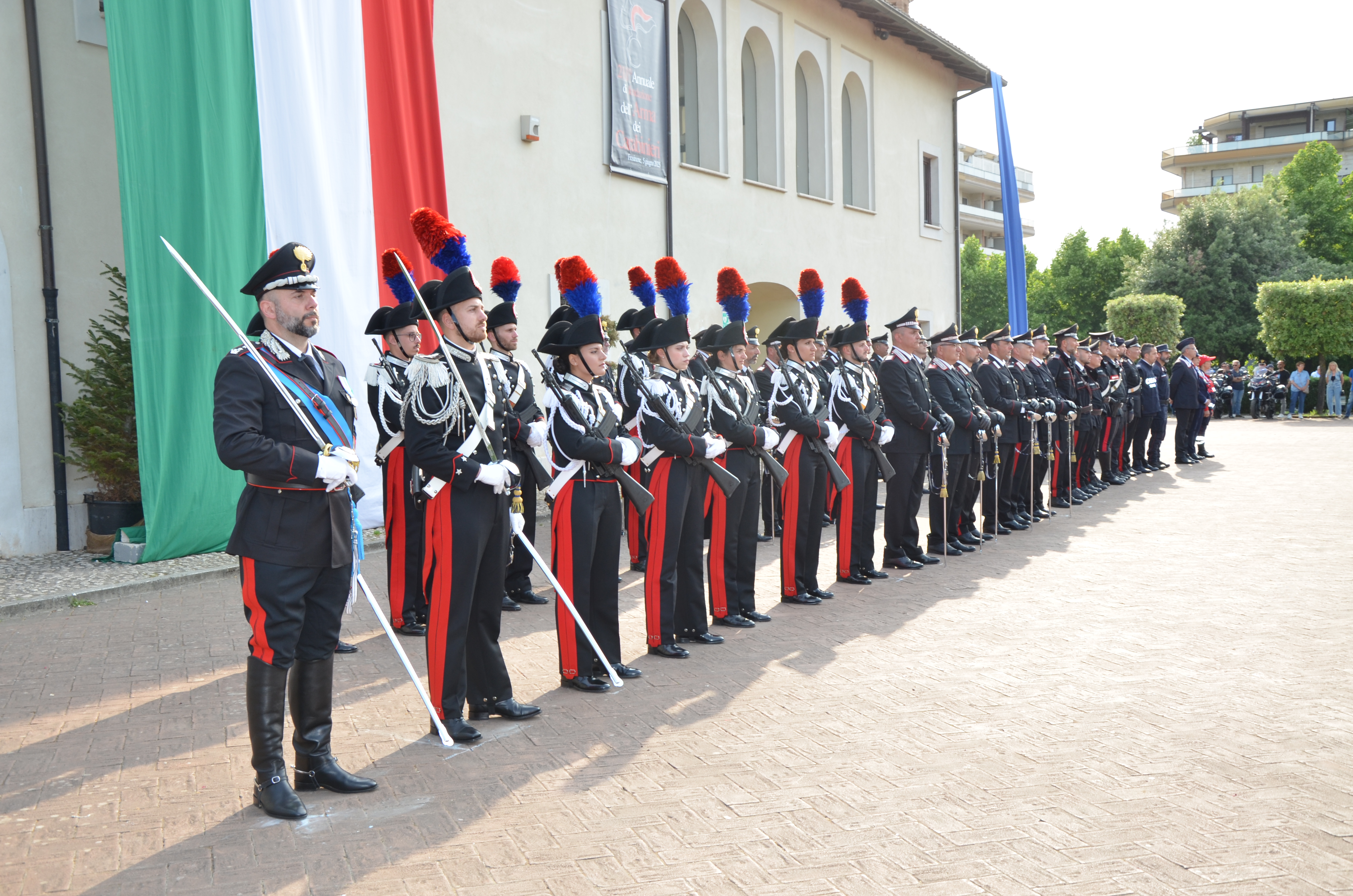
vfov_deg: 34.1
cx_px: 676
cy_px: 448
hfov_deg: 49.6
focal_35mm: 39
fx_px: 1463
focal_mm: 26
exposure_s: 1/160
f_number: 6.3
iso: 200
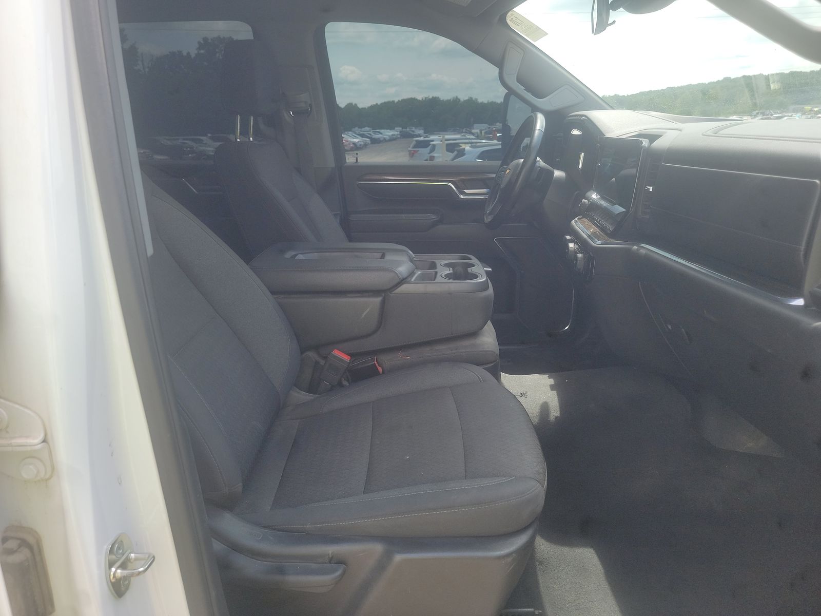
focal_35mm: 24
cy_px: 308
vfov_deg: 56.8
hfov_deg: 71.6
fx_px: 569
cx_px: 410
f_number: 1.8
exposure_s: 1/184
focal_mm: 6.7
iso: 50
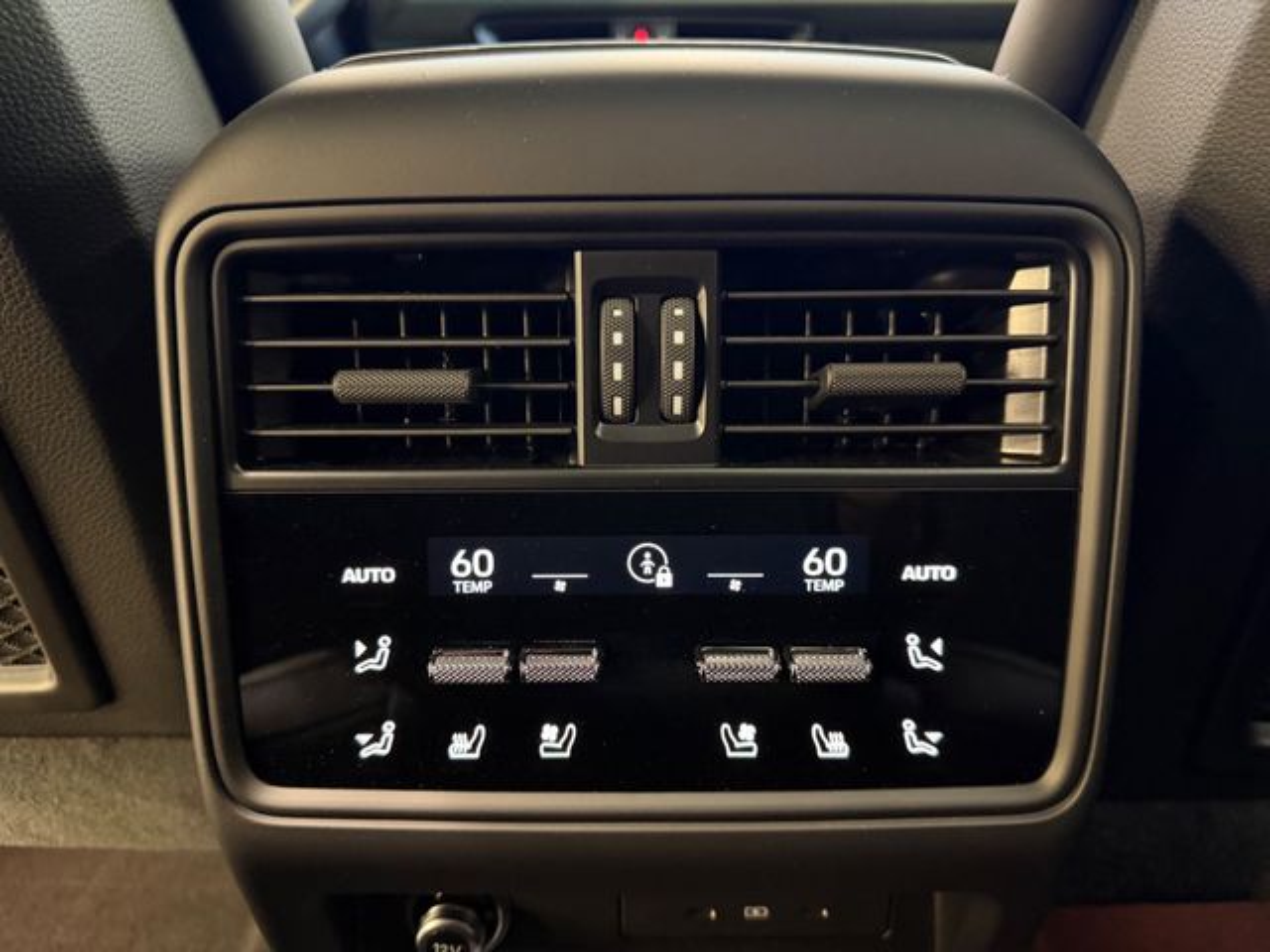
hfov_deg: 71.6
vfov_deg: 56.8
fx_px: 881
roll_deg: +0.1
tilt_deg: -21.1
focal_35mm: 24
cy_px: 476
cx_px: 635
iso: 1600
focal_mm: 6.76
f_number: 1.78
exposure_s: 1/30
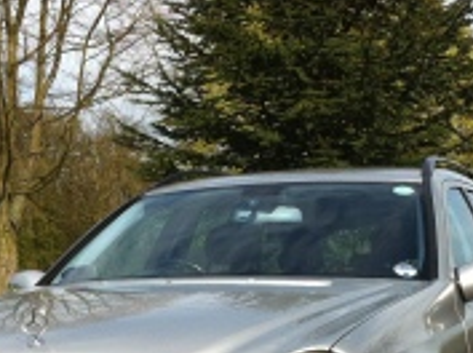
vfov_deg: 14.2
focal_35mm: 101
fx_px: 1377
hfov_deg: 19.4
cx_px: 174
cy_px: 417
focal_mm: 3.85
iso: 80
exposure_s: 1/2011
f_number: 2.8
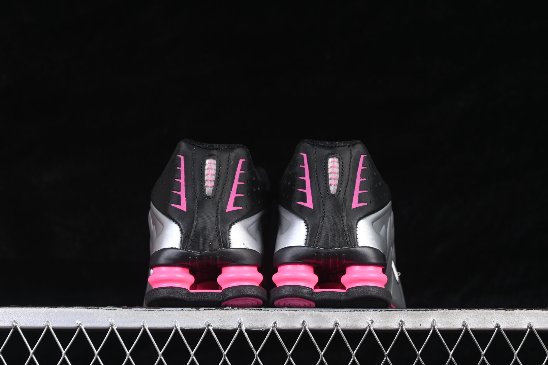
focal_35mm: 79
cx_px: 266
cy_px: 189
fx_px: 1203
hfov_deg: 25.7
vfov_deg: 17.3
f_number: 6.3
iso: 160
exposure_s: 1/60
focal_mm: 50
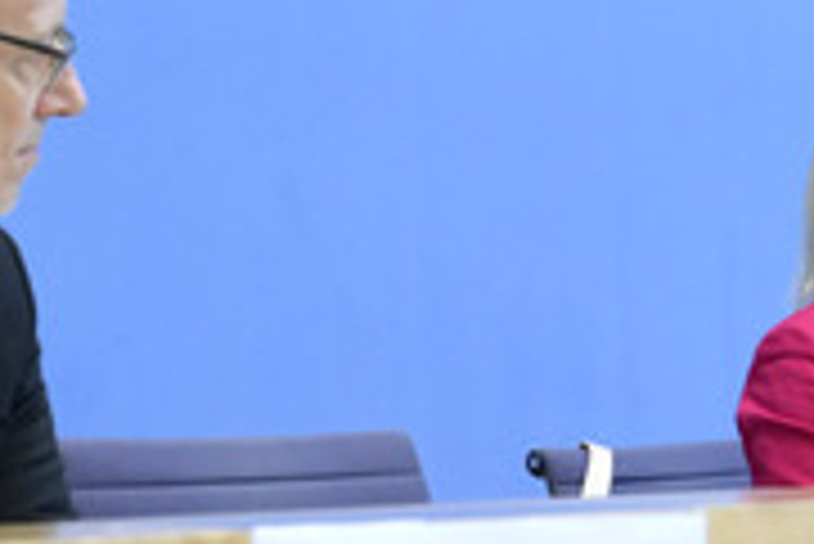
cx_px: 394
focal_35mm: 112
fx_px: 2534
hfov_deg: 18.2
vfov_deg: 12.2
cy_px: 346
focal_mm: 45
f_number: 6.3
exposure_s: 1/400
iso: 4000
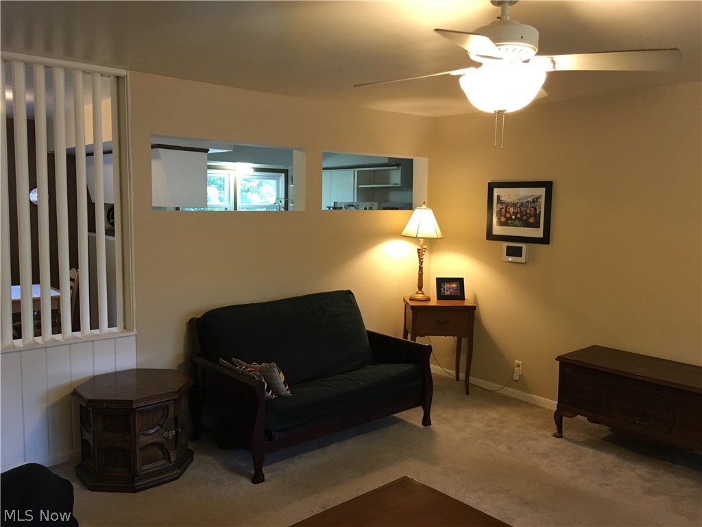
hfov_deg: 61.7
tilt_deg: -5.4
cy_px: 264
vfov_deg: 48.2
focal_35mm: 29
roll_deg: +0.0
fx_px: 588
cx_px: 351
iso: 125
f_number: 2.2
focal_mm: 4.15
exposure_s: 1/30
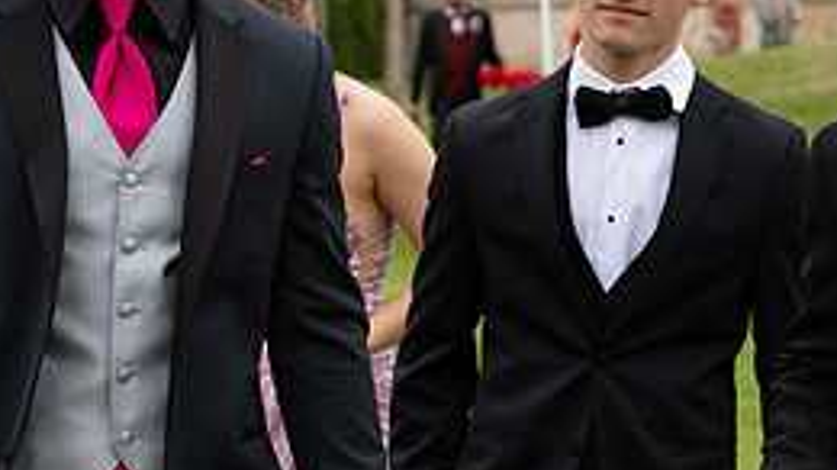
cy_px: 204
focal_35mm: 158
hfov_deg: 13.6
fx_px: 3505
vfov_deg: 7.7
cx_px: 483
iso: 250
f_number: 2.8
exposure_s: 1/640
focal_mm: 45
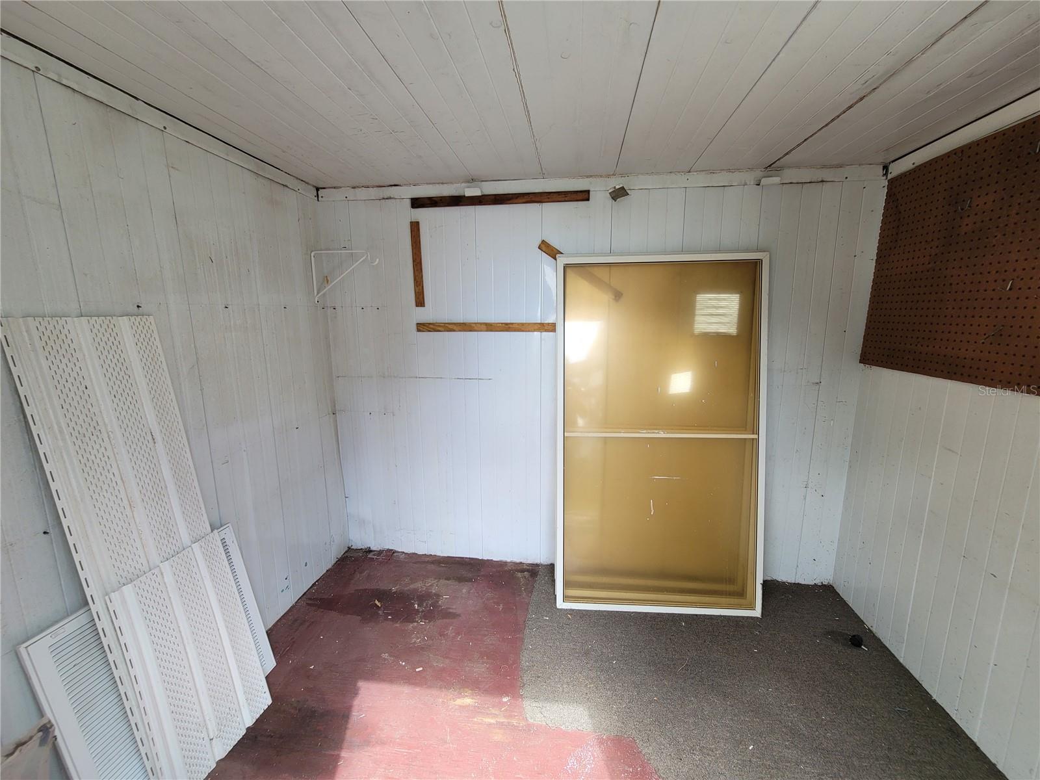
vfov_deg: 89.9
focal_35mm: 13
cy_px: 390
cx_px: 520
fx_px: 391
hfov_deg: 106.2
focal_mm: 2.2
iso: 64
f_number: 2.2
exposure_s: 1/120
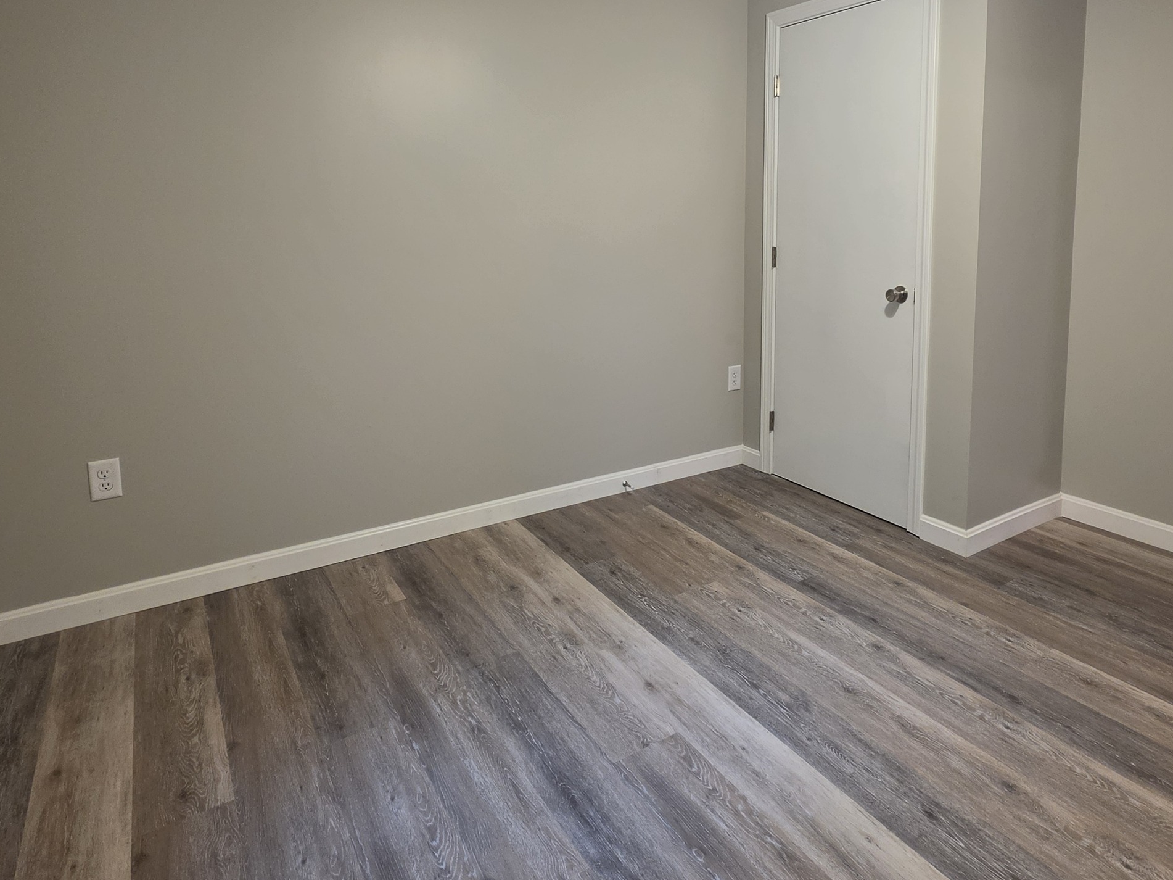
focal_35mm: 21
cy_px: 299
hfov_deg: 78.5
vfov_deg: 62.0
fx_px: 712
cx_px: 672
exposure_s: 1/60
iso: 160
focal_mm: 2.2
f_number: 1.9
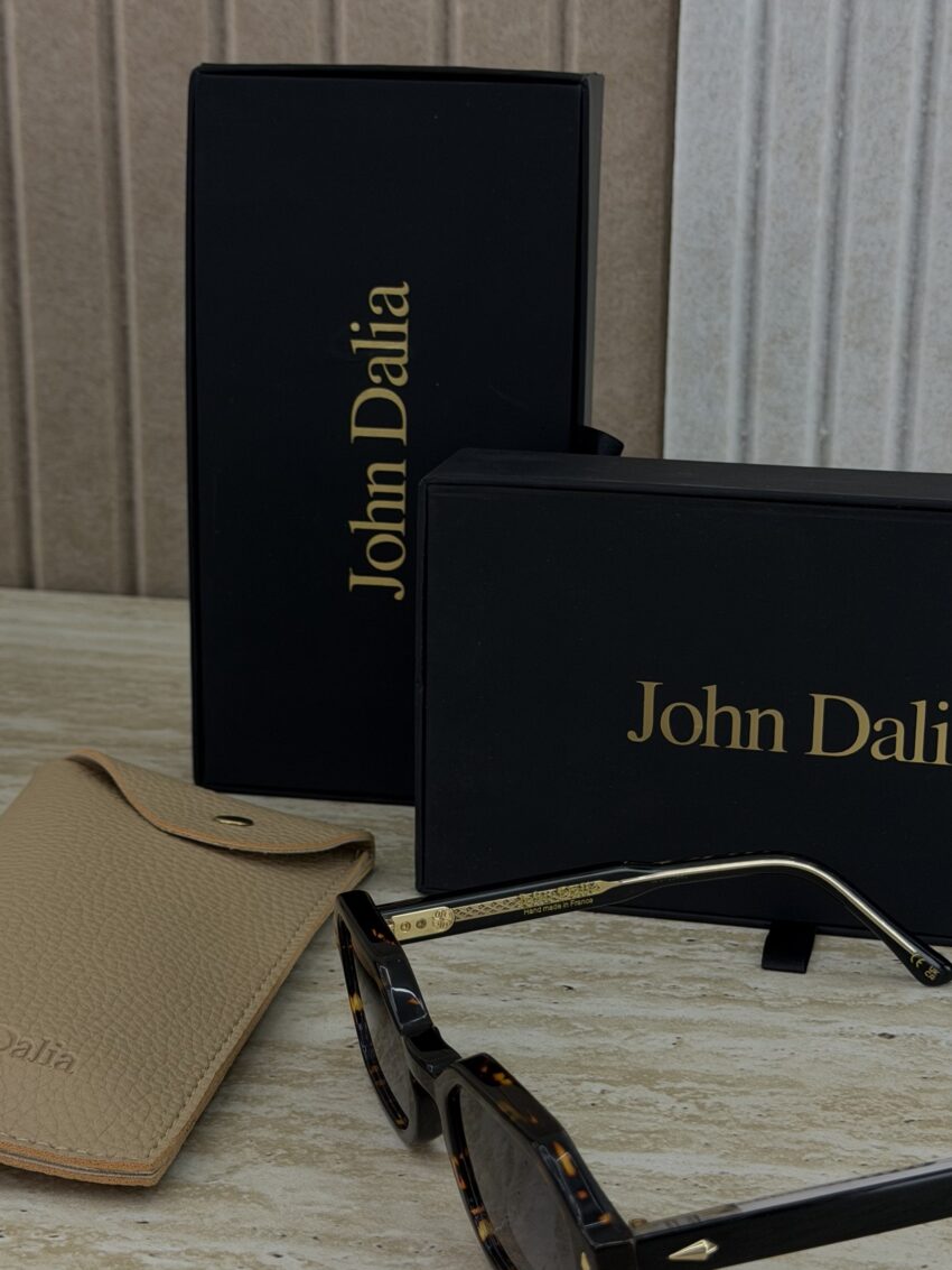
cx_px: 476
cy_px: 635
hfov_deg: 38.7
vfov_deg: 50.1
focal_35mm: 37
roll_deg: -1.4
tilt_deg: -15.0
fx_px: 1356
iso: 64
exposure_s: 1/516
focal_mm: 6.76
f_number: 1.78
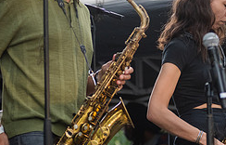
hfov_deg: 8.8
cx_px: 229
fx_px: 1463
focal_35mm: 236
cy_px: 33
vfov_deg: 5.7
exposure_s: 1/2000
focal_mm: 92
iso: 2500
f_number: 4
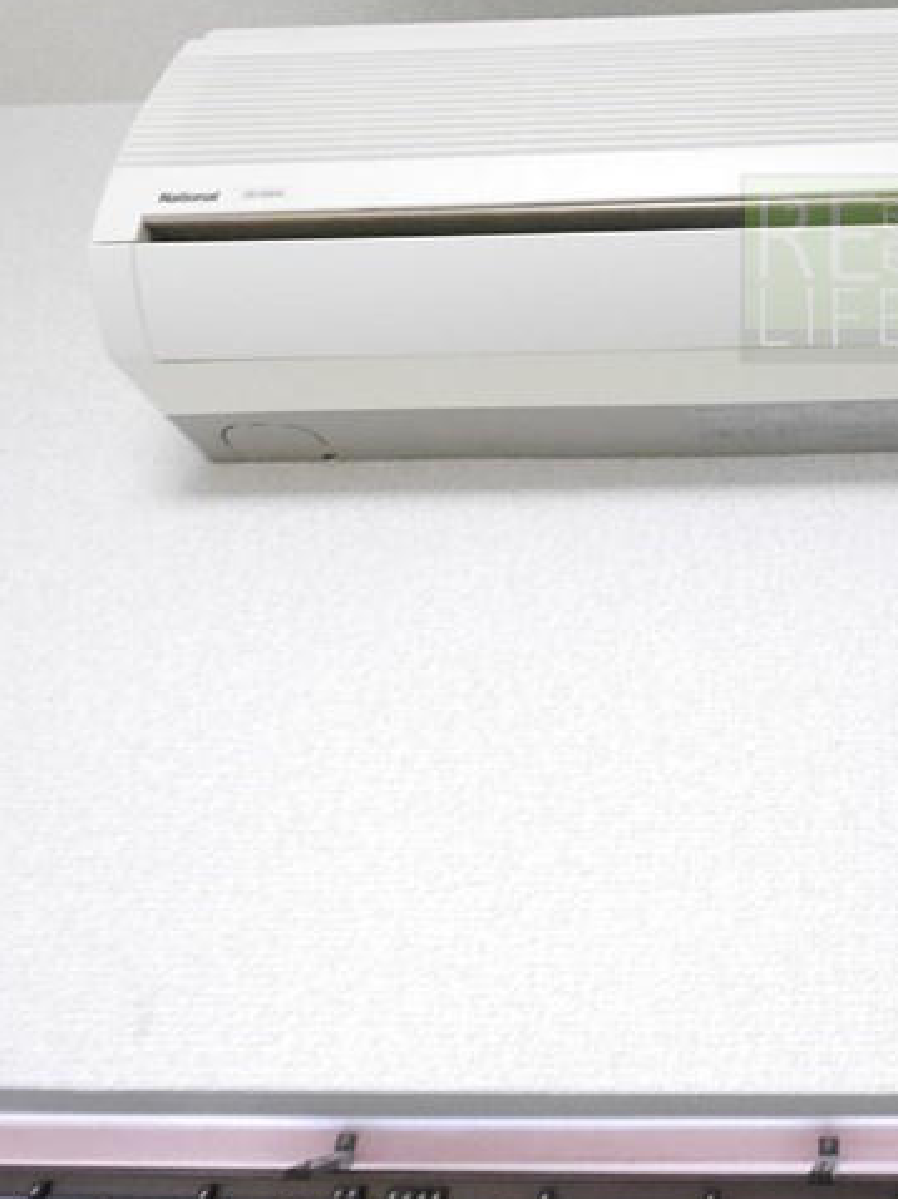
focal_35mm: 30
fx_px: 1039
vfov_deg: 56.4
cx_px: 835
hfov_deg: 42.3
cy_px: 268
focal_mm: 7
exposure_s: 1/60
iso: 3200
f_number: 4
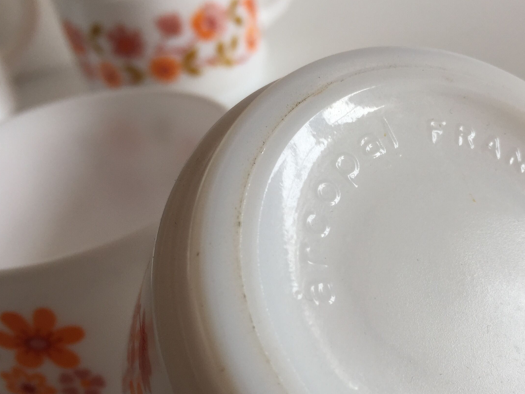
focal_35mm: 44
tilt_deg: -37.3
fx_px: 667
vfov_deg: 32.5
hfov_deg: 42.1
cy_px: 271
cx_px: 368
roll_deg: +10.8
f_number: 2.2
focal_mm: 4.15
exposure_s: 1/190
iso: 32
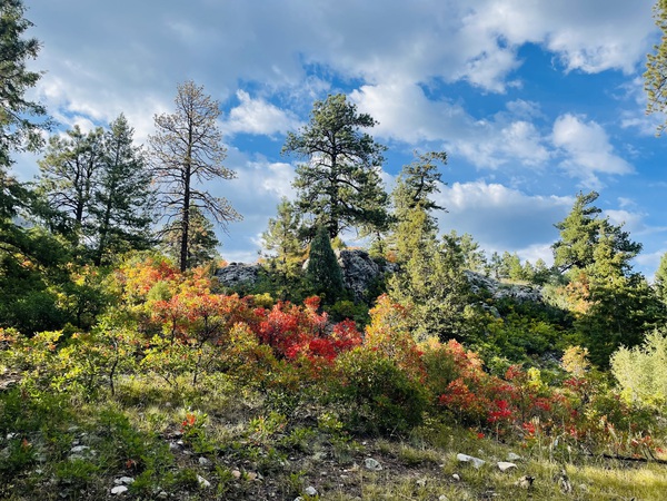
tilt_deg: +16.7
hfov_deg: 67.3
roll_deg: +2.5
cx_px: 334
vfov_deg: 53.1
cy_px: 250
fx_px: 501
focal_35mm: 26
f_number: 1.6
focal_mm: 4.2
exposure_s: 1/1825
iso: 32
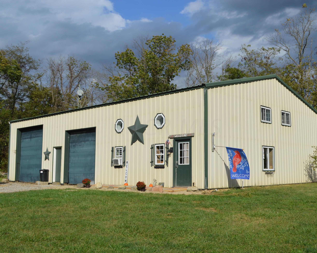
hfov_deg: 47.8
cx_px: 182
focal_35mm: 38
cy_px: 127
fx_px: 356
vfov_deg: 39.2
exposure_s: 1/320
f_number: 9
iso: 100
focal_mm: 22
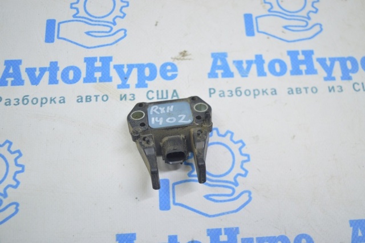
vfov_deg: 35.4
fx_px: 380
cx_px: 182
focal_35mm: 38
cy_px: 122
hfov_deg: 51.3
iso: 400
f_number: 4
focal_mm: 25
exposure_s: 1/40
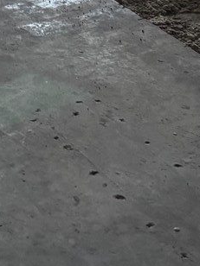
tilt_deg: -18.9
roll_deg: +2.5
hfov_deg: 10.9
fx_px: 1040
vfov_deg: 14.0
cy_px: -85
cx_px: -9
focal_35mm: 135
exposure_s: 1/117
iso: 125
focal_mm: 5.96
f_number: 1.6
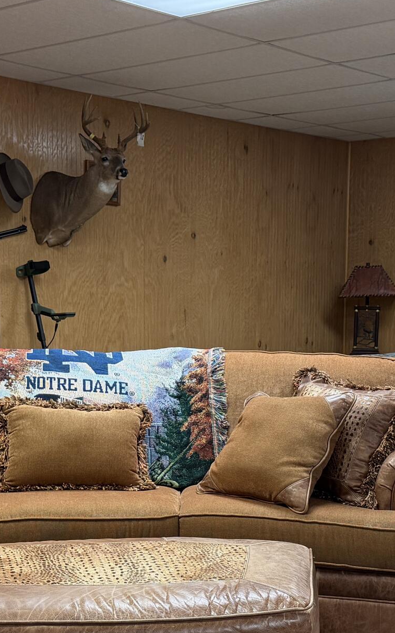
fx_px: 1085
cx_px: 125
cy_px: 382
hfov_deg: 20.5
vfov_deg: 32.4
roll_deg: +0.5
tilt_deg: -5.4
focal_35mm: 63
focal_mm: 6.76
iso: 250
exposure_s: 1/120
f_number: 1.78
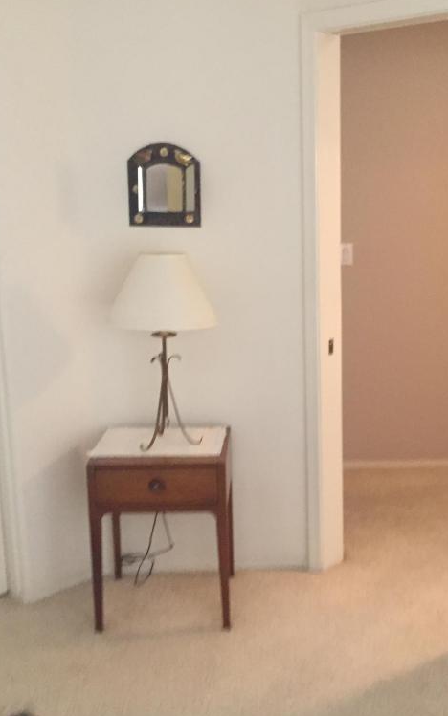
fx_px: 821
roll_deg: +0.8
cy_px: 360
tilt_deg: -12.9
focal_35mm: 42
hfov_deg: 30.3
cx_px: 298
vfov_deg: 47.2
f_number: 2.2
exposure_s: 1/20
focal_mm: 4.15
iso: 250
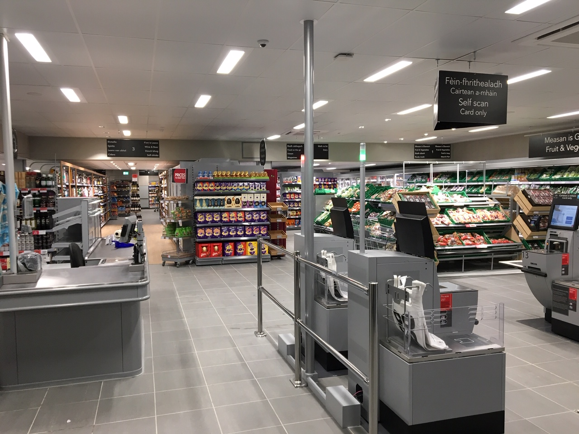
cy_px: 217
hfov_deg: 61.7
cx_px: 290
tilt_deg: -2.2
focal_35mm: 29
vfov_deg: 48.2
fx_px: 485
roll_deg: +0.5
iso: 50
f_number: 2.2
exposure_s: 1/33
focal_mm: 4.15
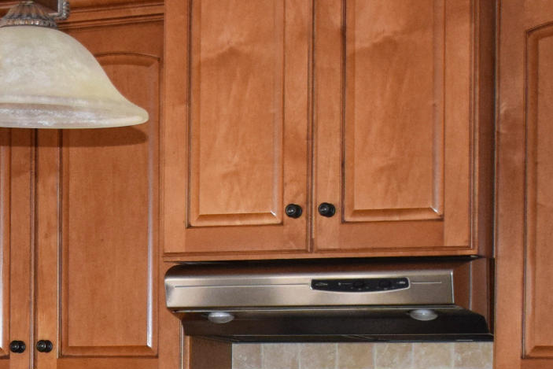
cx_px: -3
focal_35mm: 128
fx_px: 1966
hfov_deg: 15.7
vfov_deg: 10.6
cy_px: 422
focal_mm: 20
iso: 1600
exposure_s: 1/60
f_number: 3.5
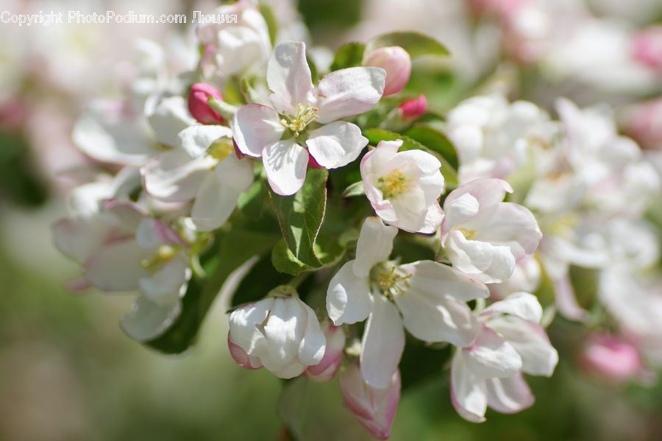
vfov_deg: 10.1
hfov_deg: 15.2
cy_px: 220
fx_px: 2481
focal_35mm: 135
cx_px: 331
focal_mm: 90
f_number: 2.8
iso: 100
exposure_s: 1/1250
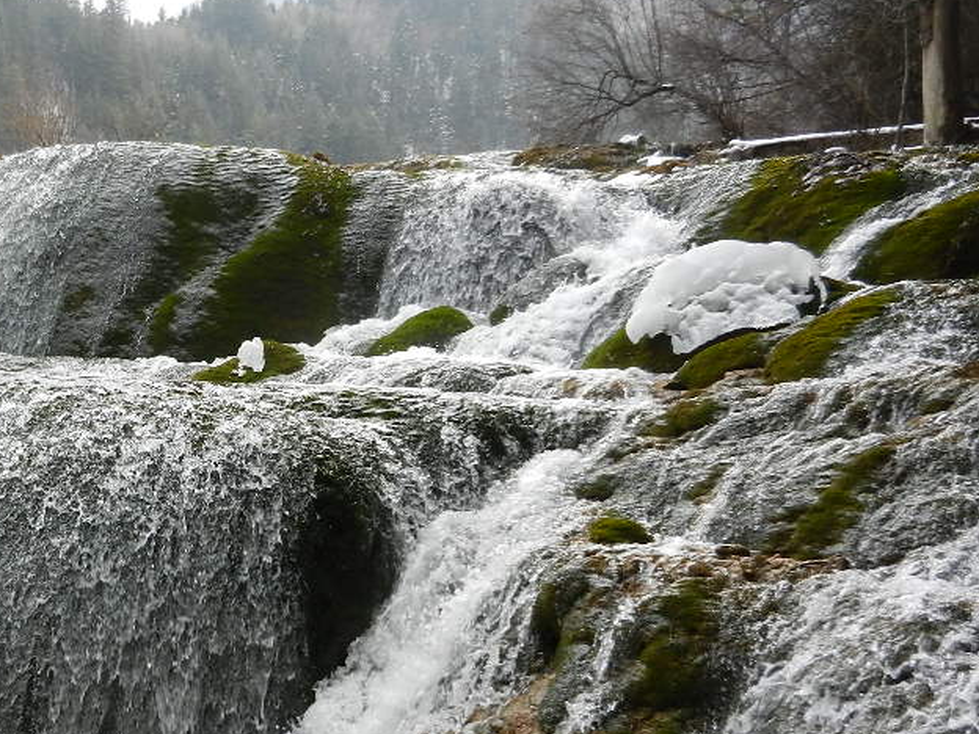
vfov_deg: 34.6
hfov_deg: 43.4
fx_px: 1160
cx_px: 179
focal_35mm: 41
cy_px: 518
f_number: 3.5
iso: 200
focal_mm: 4.5
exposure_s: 1/250
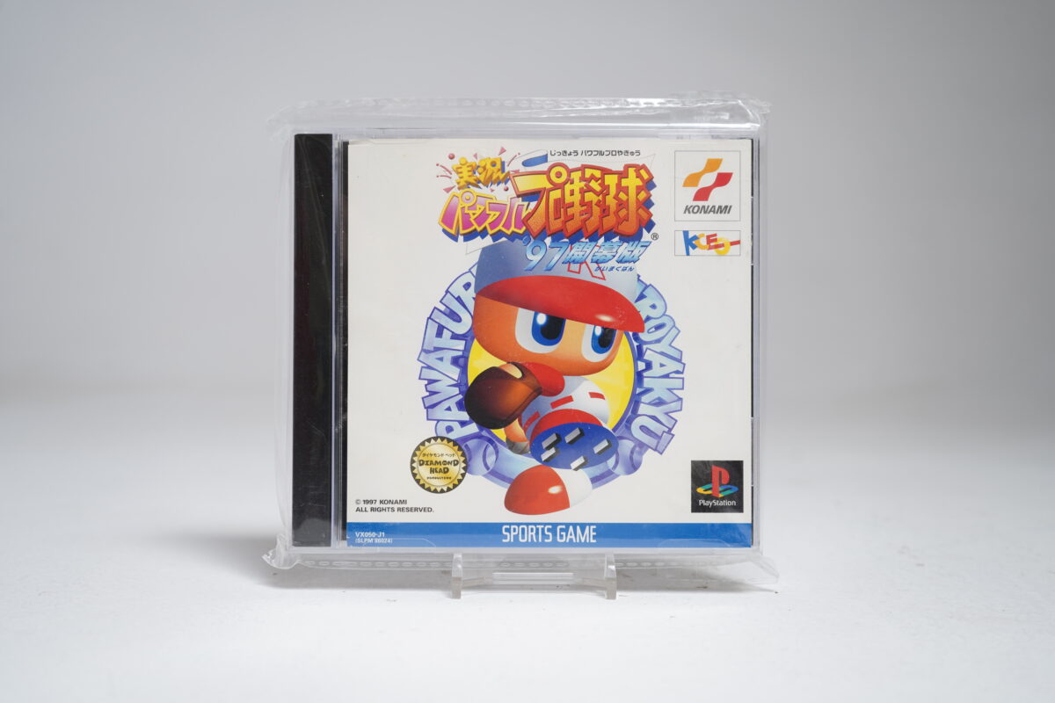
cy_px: 352
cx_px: 528
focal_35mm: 45
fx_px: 1319
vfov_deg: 29.9
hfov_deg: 43.6
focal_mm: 45
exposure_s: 1/6
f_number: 5.6
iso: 100
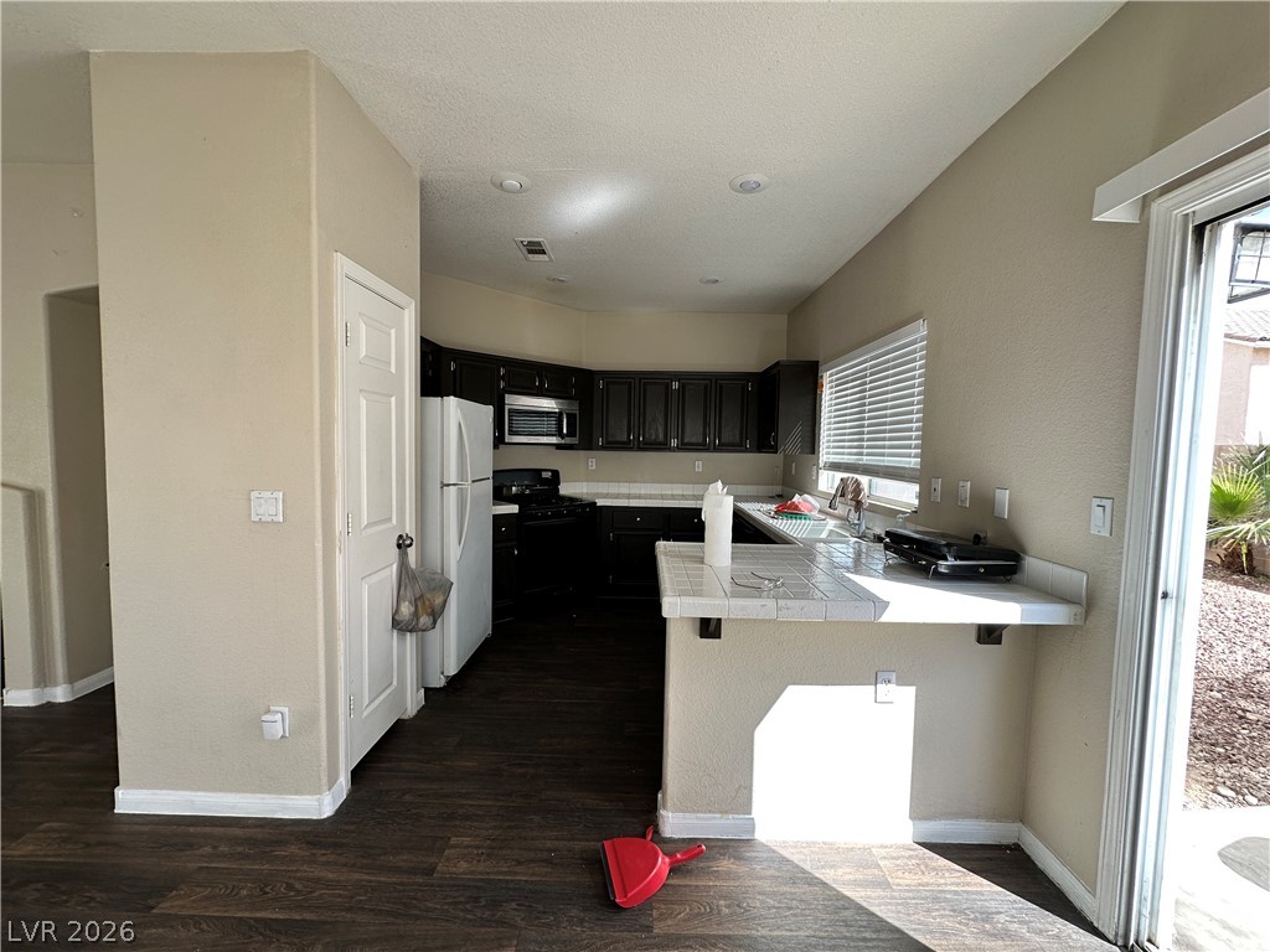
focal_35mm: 14
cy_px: 476
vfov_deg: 85.7
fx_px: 514
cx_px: 635
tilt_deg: -2.9
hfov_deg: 102.1
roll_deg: -2.1
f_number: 2.2
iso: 40
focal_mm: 2.22
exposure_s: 1/104
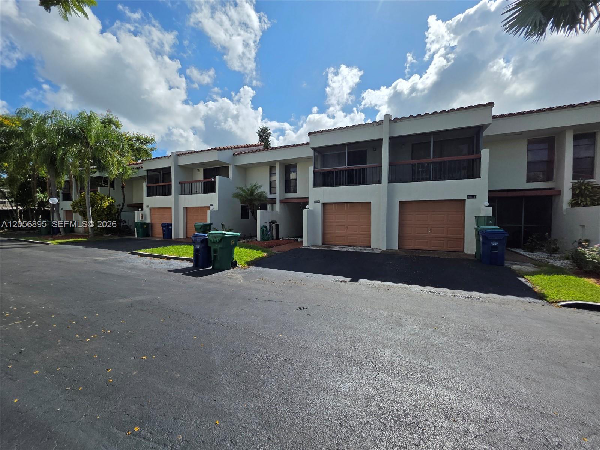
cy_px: 225
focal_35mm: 13
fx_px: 225
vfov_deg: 89.9
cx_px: 300
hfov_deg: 106.2
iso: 40
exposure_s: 1/3873
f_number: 1.9
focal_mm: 2.2
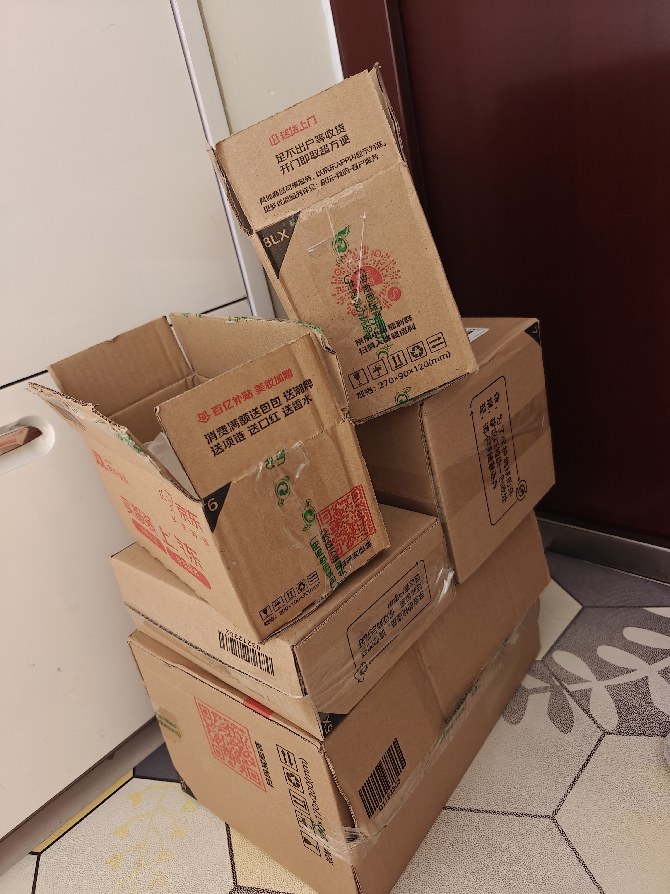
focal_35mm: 23
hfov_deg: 58.9
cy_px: 447
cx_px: 335
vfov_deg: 73.9
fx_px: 594
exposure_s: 1/50
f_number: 1.6
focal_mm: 6.06
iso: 1600
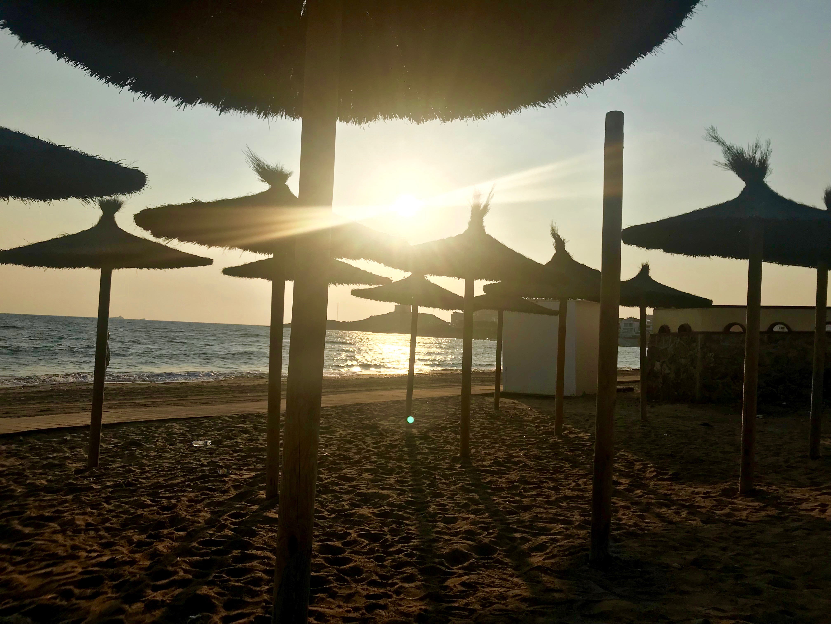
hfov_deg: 63.4
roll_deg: -1.9
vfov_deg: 49.7
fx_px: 672
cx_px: 416
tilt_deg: +3.2
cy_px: 312
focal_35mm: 28
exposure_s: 1/6849
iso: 20
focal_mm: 3.99
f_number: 1.8
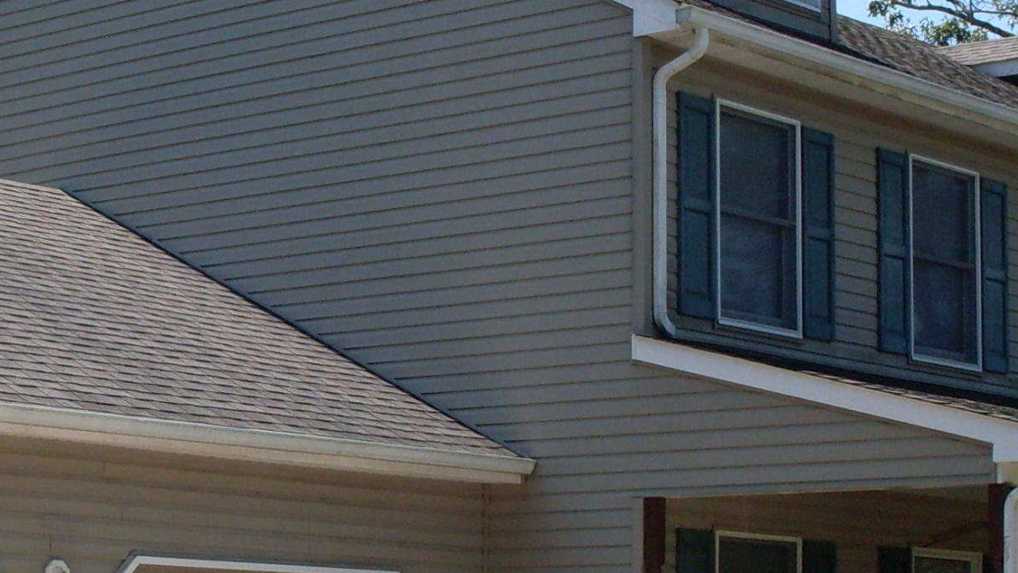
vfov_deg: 11.7
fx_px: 2780
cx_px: 128
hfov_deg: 20.4
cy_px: 402
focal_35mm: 103
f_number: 8.4
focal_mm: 6.3
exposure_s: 1/180
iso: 80
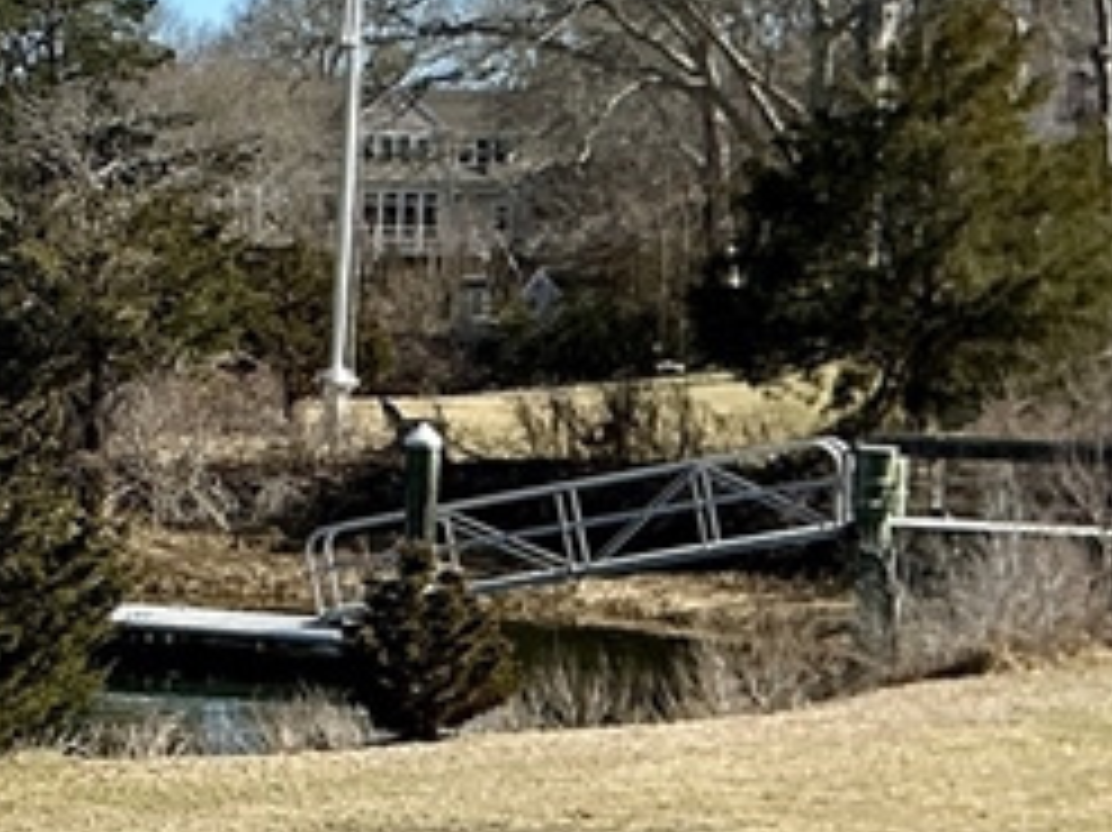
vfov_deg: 12.8
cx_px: -644
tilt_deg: -4.2
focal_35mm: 116
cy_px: 517
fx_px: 3725
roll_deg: +0.9
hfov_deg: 15.4
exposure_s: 1/1534
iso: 25
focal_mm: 3
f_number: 1.8
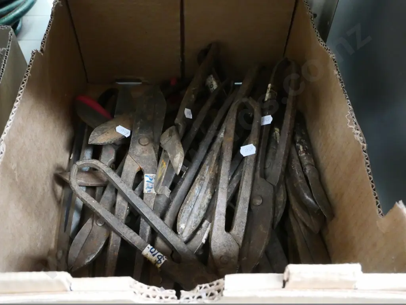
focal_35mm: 34
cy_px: 152
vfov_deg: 41.8
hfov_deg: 54.0
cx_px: 203
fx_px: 399
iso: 6400
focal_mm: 17
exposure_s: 1/25
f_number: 5.6
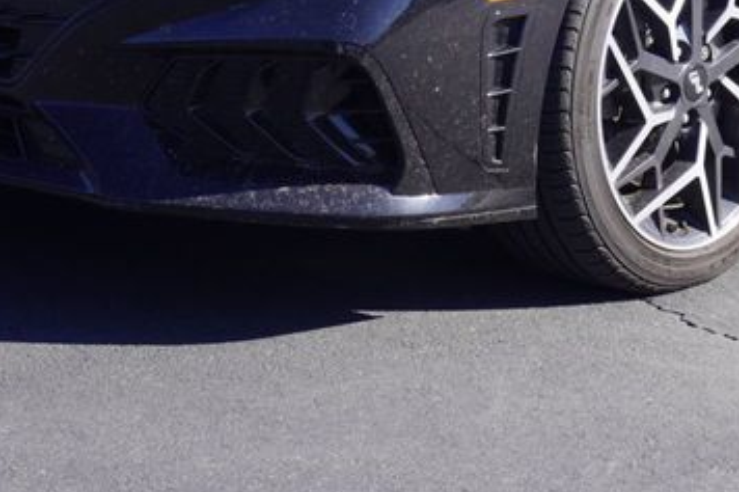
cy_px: -93
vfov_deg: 11.1
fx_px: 2483
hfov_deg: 16.8
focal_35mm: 121
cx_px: 558
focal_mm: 28
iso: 100
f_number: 8
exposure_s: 1/100
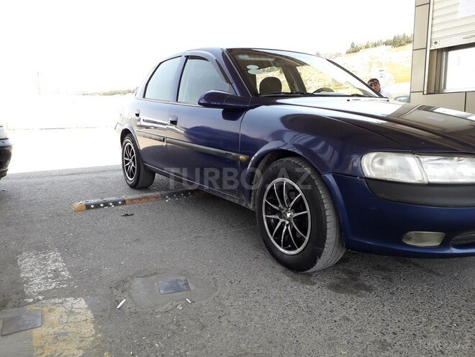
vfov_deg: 51.4
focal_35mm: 27
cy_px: 178
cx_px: 238
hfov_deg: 65.3
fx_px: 370
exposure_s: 1/207
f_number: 1.9
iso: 40
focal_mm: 3.6
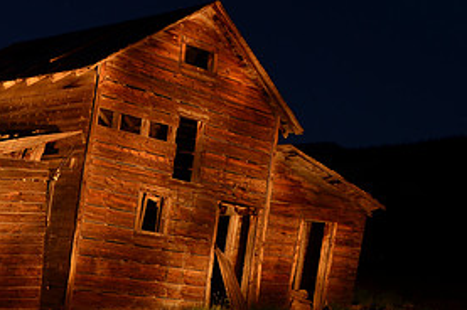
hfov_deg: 28.2
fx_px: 894
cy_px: 128
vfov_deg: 19.7
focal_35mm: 69
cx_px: 52
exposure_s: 20
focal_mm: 22
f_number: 8
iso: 200
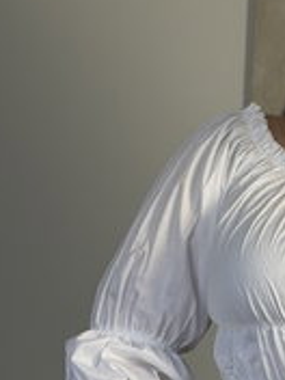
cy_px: 215
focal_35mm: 145
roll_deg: -2.3
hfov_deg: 9.9
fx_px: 1592
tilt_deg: -18.7
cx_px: 423
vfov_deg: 13.6
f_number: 1.78
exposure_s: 1/215
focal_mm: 6.76
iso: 50
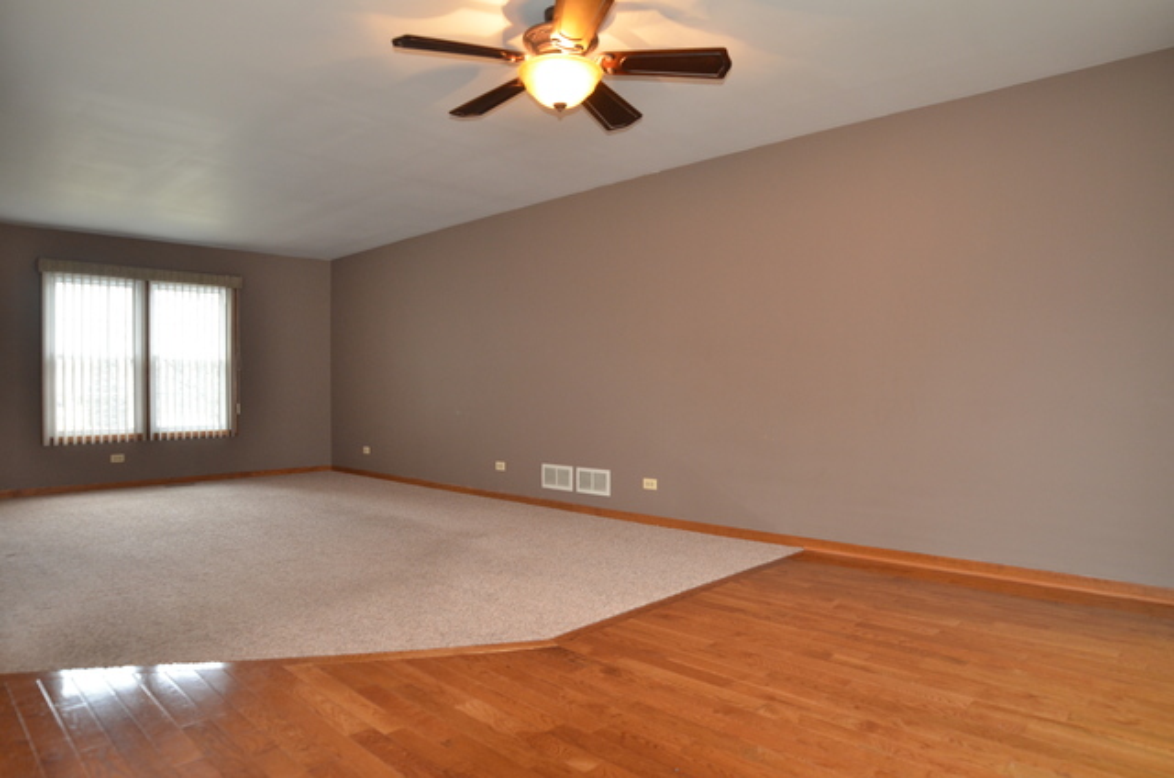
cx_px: 587
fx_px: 683
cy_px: 389
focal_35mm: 21
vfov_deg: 59.3
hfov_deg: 81.3
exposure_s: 1/60
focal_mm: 14
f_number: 2.8
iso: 800
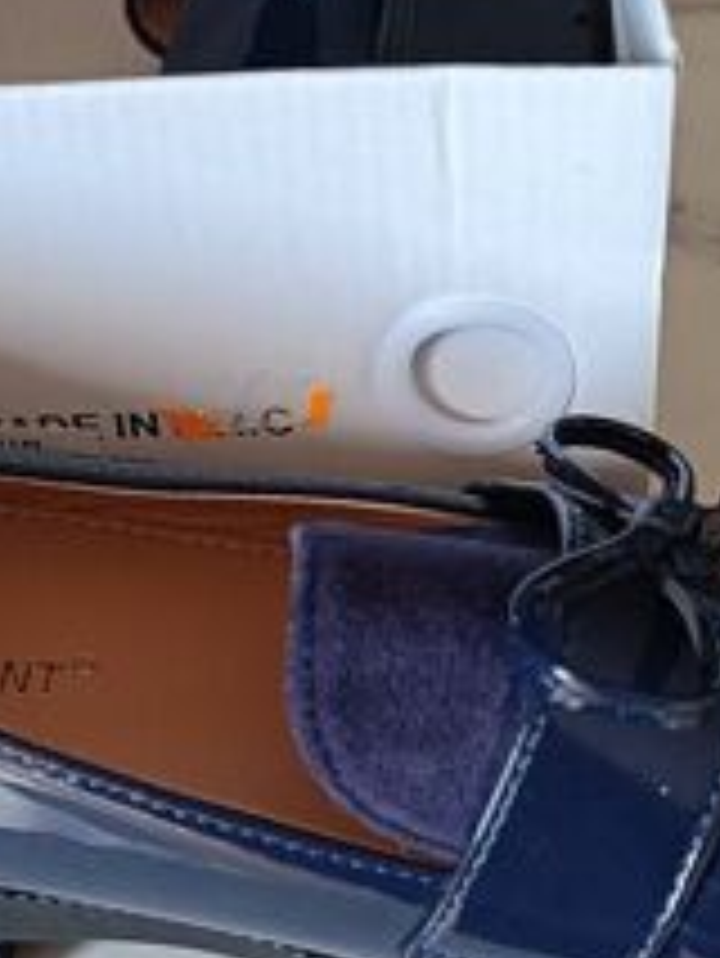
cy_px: 657
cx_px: 346
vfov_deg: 26.8
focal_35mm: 72
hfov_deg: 20.5
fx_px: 1995
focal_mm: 5.59
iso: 317
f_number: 1.88
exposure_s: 1/50.1
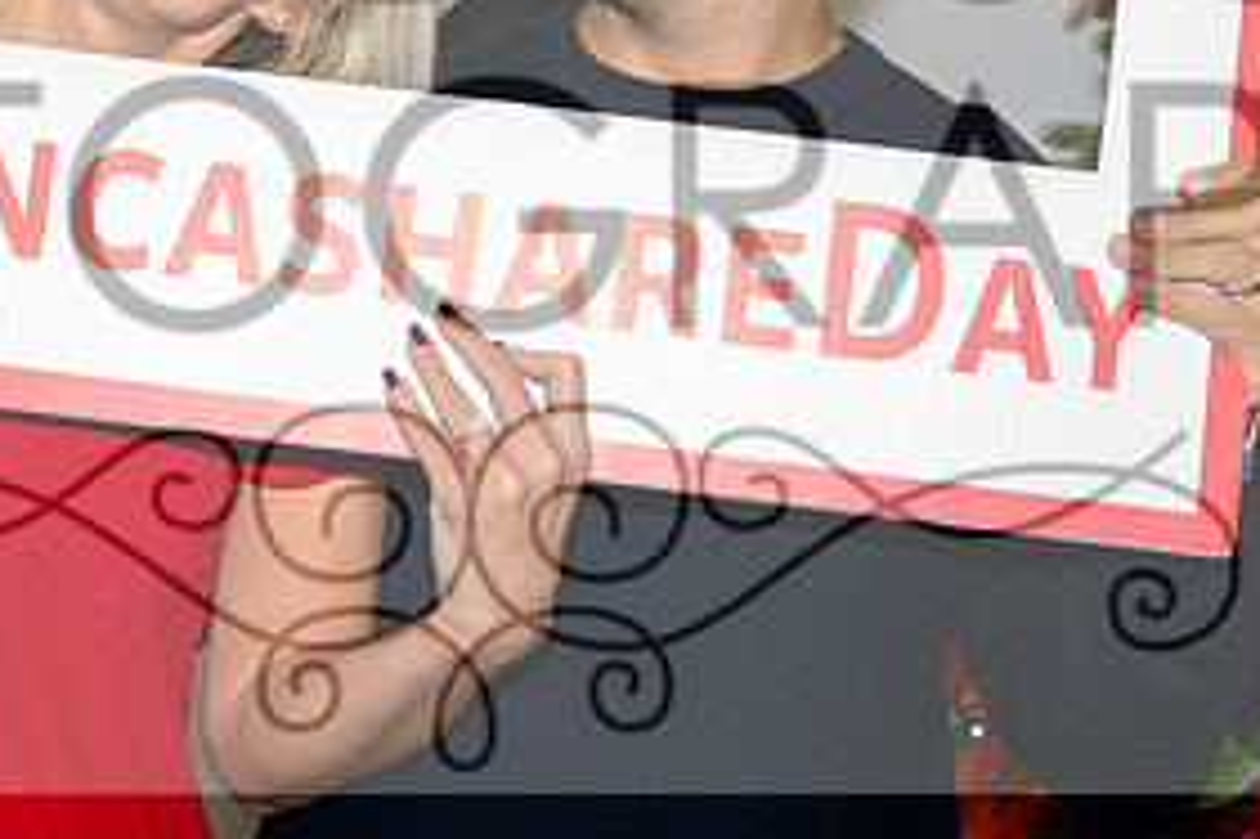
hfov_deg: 20.3
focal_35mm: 100
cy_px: -39
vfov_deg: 13.4
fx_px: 3498
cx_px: 331
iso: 3200
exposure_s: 1/100
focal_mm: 44
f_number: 5
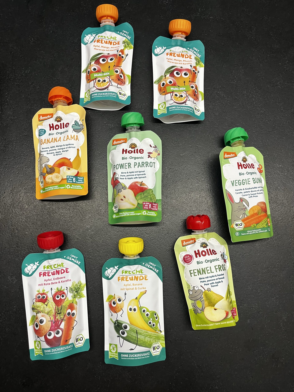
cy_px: 196
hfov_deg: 53.1
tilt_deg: -81.0
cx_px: 147
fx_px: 294
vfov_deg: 67.3
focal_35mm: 26
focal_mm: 5.1
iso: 64
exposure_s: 1/50
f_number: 1.6
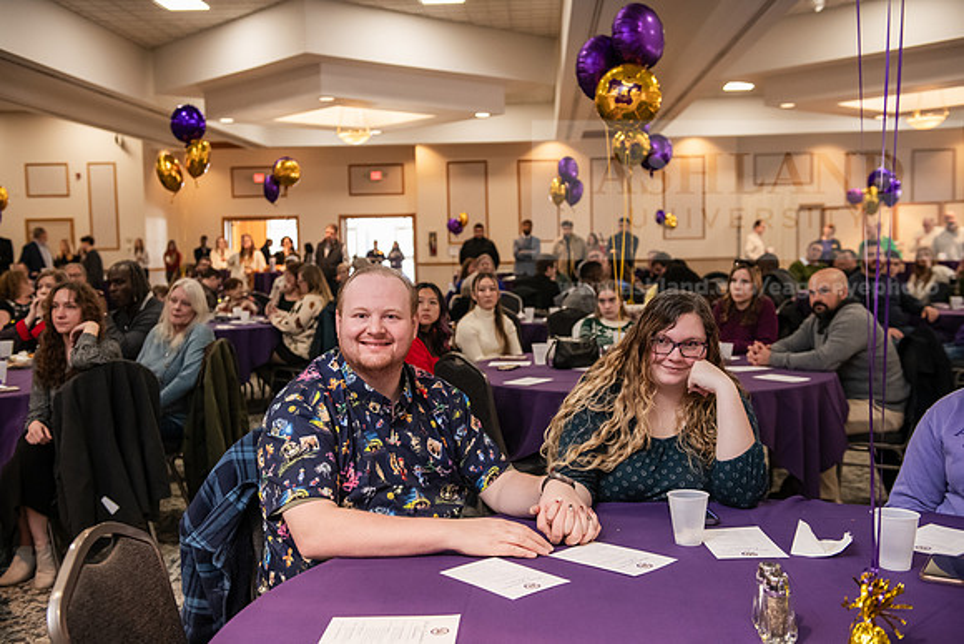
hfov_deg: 50.7
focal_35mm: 38
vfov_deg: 35.1
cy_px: 322
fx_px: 1018
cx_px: 482
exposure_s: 1/160
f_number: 3.5
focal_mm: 38
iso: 2500
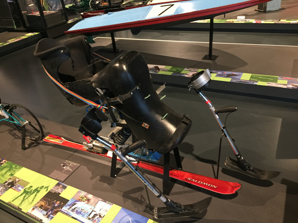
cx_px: 149
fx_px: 250
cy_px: 112
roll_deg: +7.8
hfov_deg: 61.7
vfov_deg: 48.2
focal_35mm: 29
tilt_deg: -30.1
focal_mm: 4.15
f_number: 2.2
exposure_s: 1/20
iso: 250
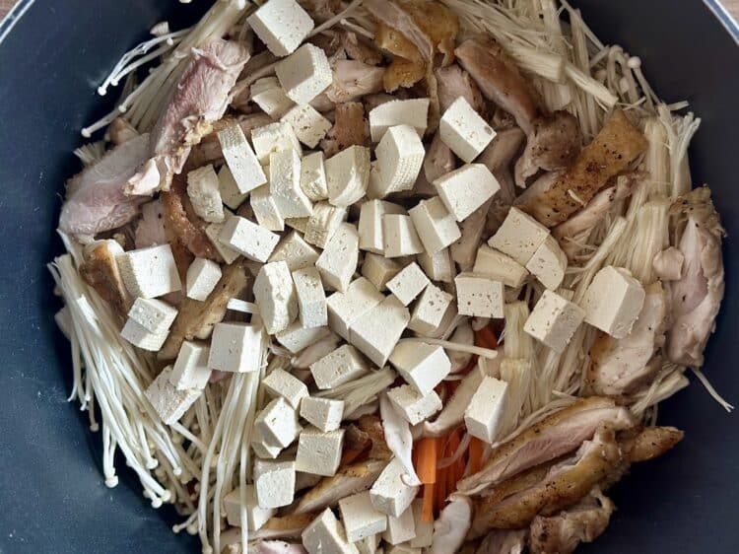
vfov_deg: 30.2
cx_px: 370
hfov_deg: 39.7
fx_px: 1024
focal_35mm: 48
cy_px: 277
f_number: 1.78
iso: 160
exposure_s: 1/60
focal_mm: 6.86
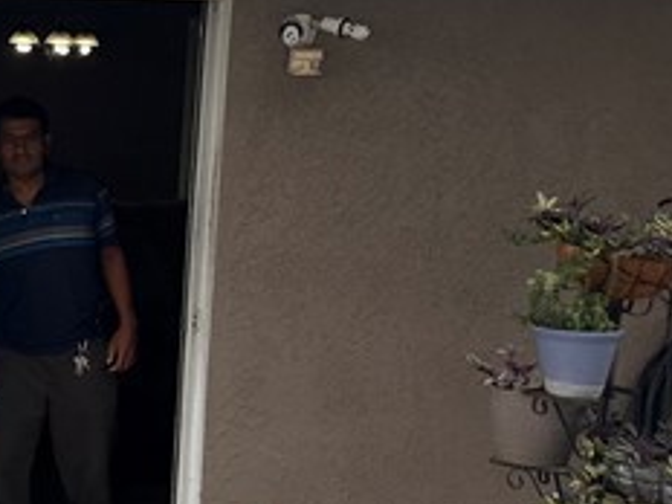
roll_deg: -2.5
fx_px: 2058
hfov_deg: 16.0
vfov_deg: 14.0
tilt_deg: -4.9
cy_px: 200
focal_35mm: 106
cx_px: -507
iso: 80
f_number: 1.78
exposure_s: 1/1495
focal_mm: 6.86
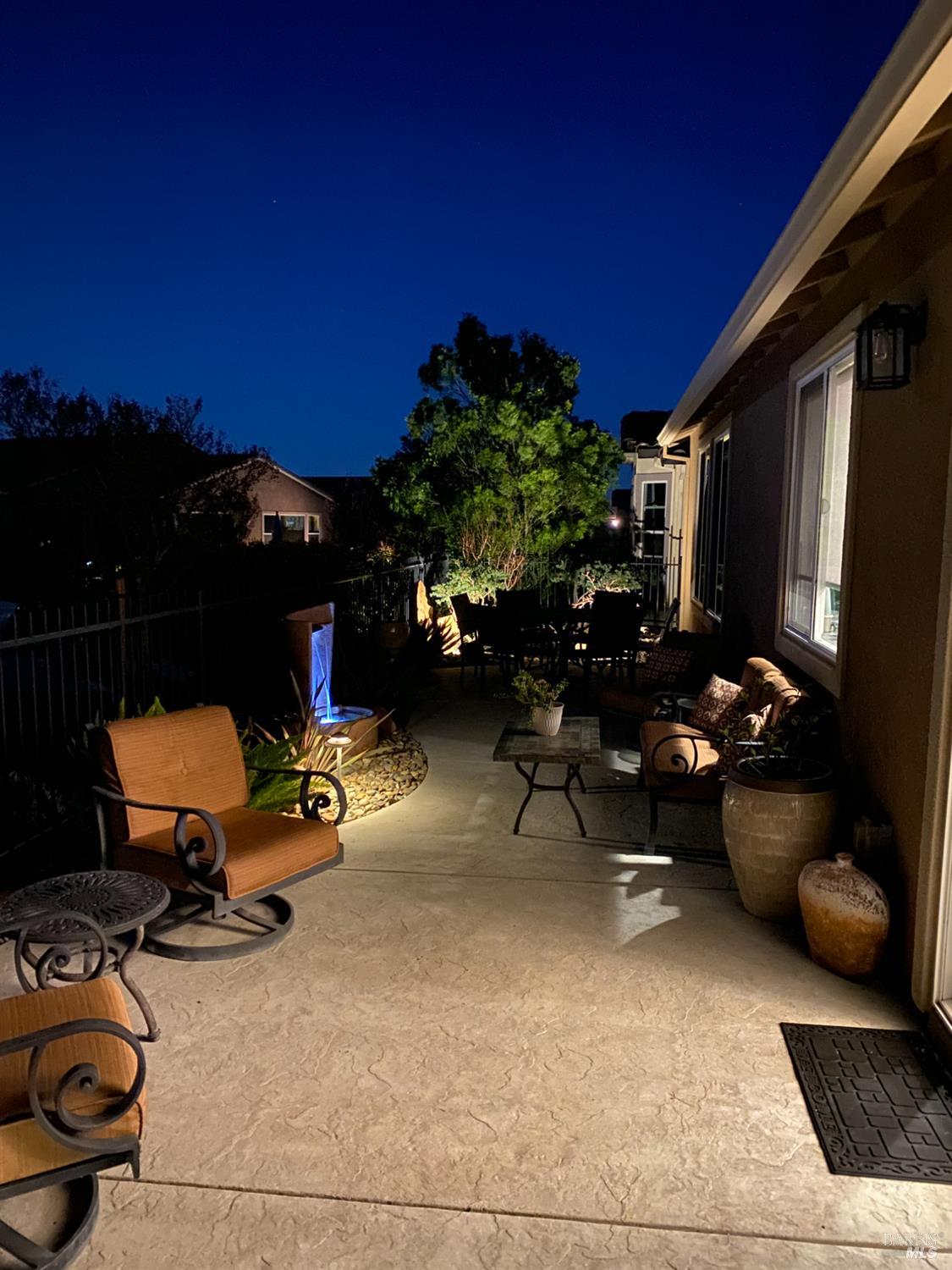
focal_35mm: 26
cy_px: 635
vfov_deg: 67.3
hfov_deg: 53.1
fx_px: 953
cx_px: 476
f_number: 1.8
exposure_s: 1/8
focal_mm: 4.25
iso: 1250
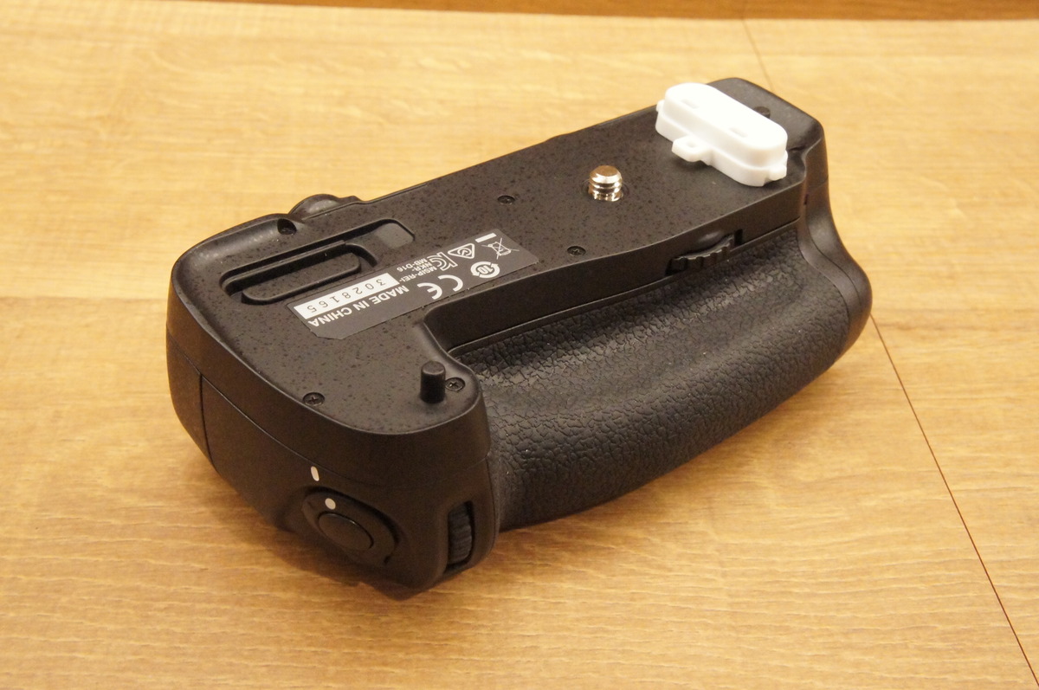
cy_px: 345
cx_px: 520
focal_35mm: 48
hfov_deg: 41.2
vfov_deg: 28.0
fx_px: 1384
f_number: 14
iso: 6400
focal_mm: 32
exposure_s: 1/80
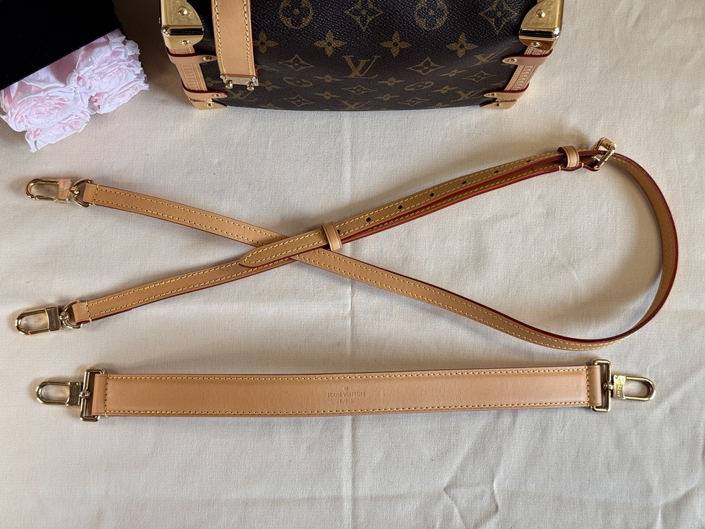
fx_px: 978
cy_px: 264
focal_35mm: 48
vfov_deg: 30.3
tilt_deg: -82.2
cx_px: 352
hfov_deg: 39.7
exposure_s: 1/50
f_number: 1.78
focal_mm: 6.76
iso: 50
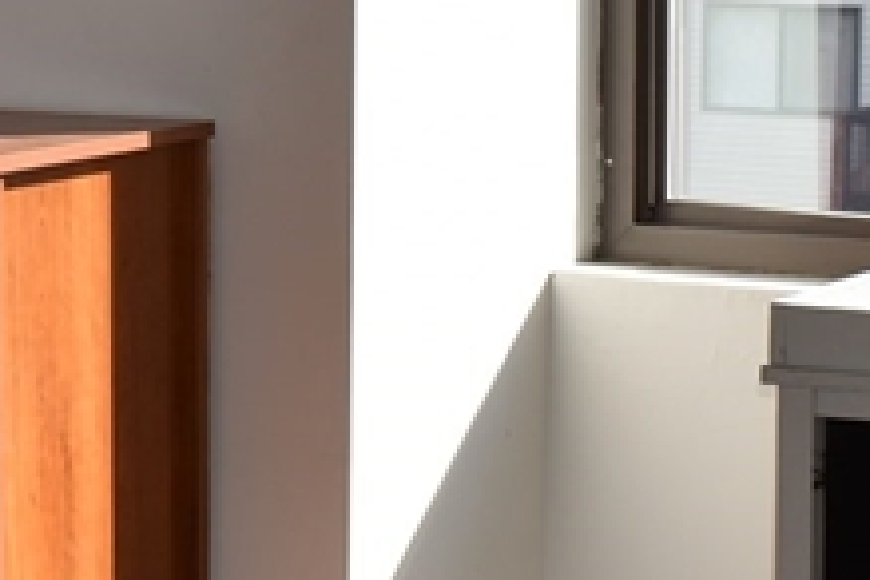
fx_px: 3560
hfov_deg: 13.6
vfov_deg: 9.3
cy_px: 240
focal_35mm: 147
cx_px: -135
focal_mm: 21
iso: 100
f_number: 6.3
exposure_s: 1/200
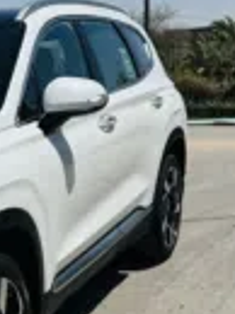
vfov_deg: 26.2
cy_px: 213
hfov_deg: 18.0
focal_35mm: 74
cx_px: -102
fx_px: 672
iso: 80
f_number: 1.78
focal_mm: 6.86
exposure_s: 1/10753
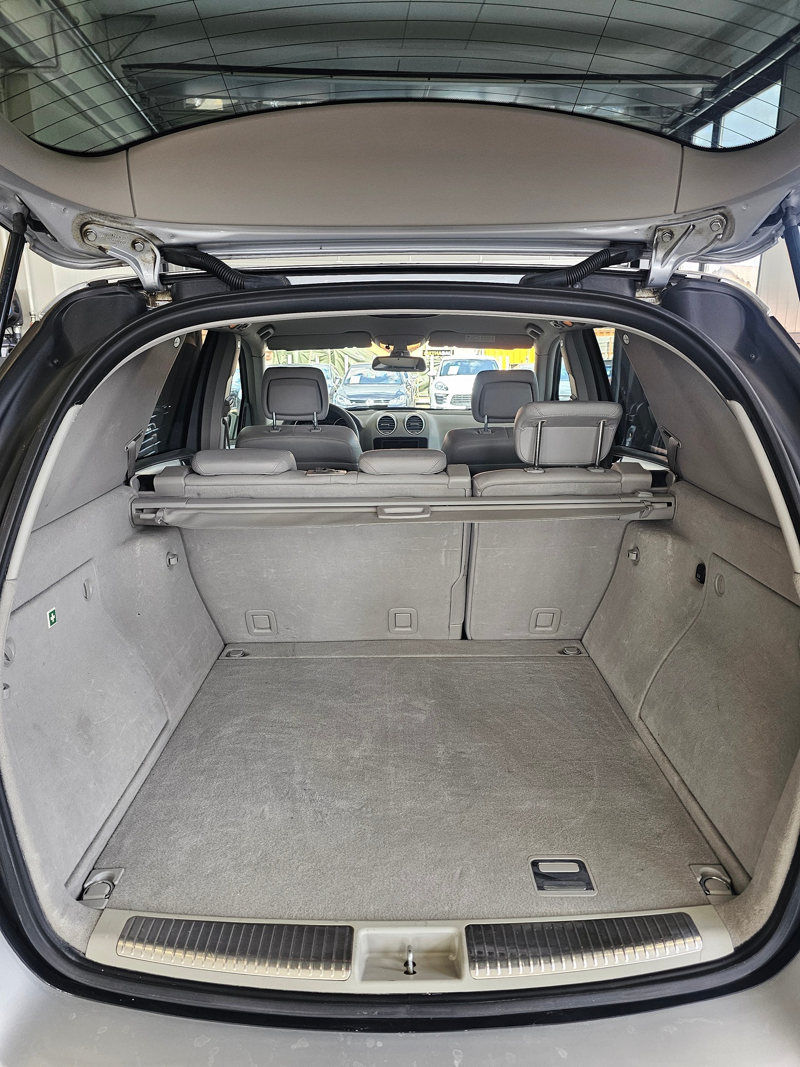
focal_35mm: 23
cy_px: 534
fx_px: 709
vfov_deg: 73.9
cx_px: 400
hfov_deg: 58.9
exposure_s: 1/359
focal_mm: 6.3
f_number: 1.7
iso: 200
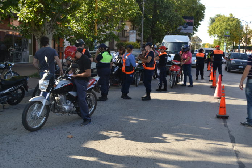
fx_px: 294
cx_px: 126
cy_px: 84
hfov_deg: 46.4
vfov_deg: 31.9
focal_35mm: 42
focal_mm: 28
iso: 140
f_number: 5.6
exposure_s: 1/125
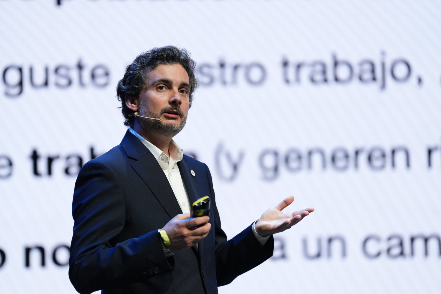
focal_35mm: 200
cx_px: 220
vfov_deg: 6.9
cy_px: 147
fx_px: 2452
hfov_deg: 10.3
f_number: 2.8
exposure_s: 1/640
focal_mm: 200
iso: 1250
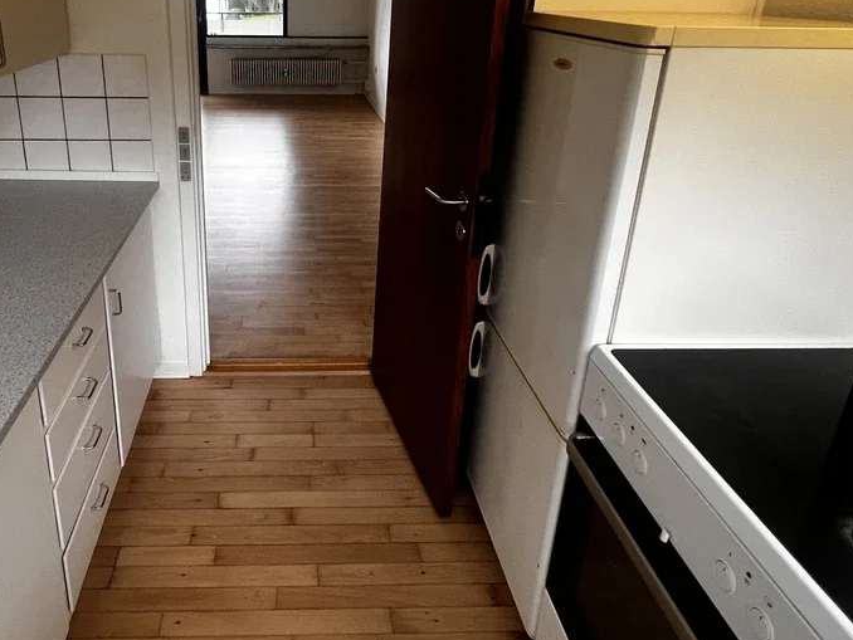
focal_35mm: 23
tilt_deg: -18.7
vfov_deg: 56.9
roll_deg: -1.0
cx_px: 304
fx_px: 567
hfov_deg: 72.3
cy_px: 187
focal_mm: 1.57
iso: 250
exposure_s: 1/98
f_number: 1.8
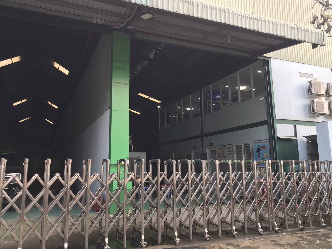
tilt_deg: +10.0
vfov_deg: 46.8
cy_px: 122
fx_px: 288
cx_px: 167
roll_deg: +0.8
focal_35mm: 30
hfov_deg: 60.0
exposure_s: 1/95
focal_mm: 3.99
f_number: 1.8
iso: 25
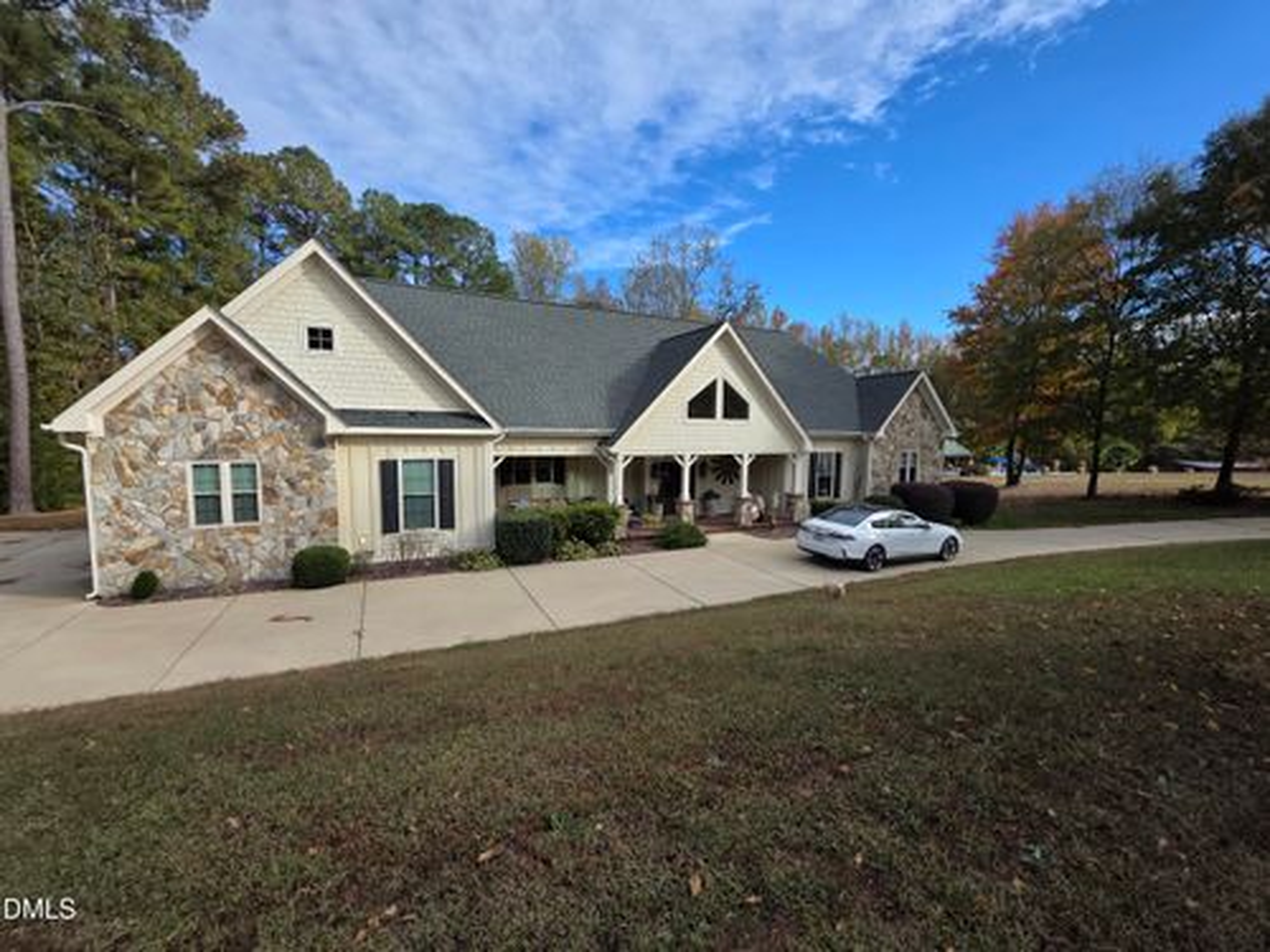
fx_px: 477
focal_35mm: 13
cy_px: 476
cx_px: 635
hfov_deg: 106.2
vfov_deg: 89.9
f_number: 1.9
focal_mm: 2.2
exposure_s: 1/1369
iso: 40
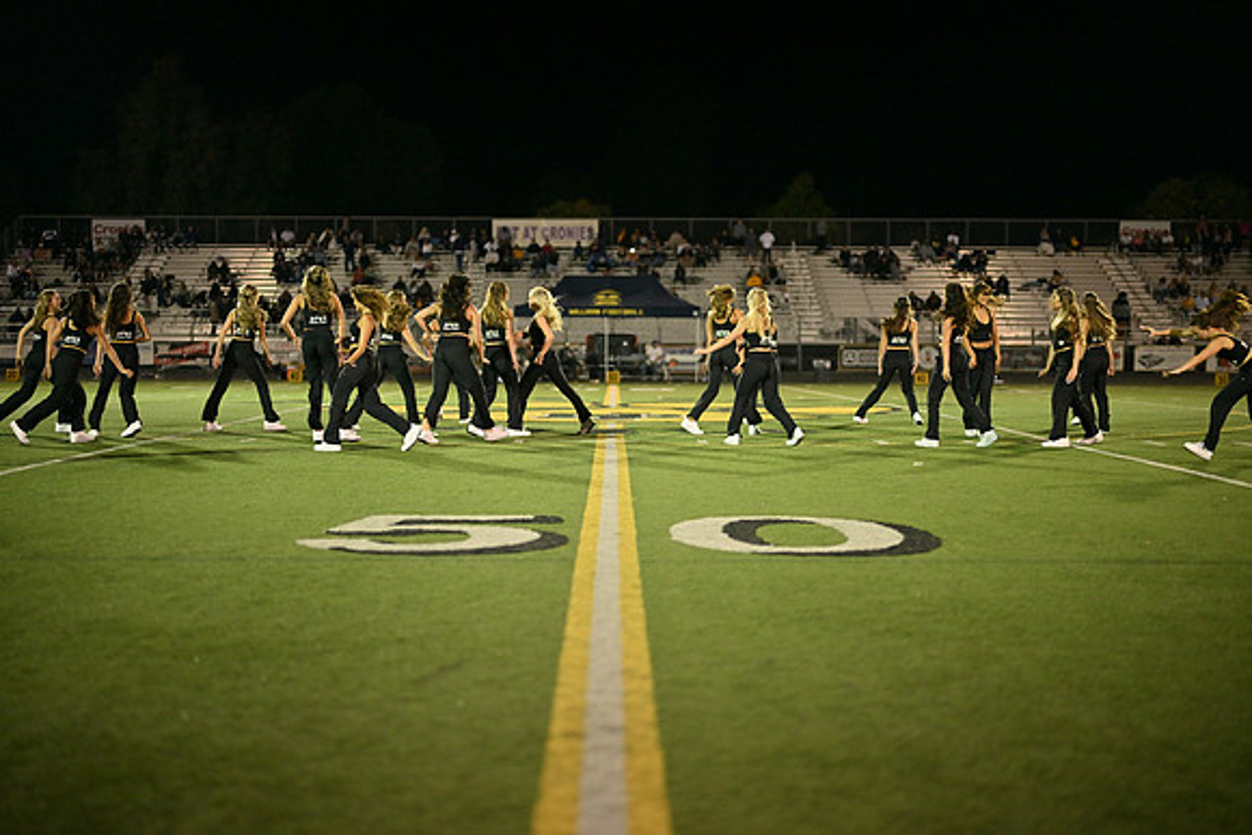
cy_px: 418
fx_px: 1739
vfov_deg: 27.0
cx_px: 626
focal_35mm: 50
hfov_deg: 39.6
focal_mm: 50
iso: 400
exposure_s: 1/640
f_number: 1.2
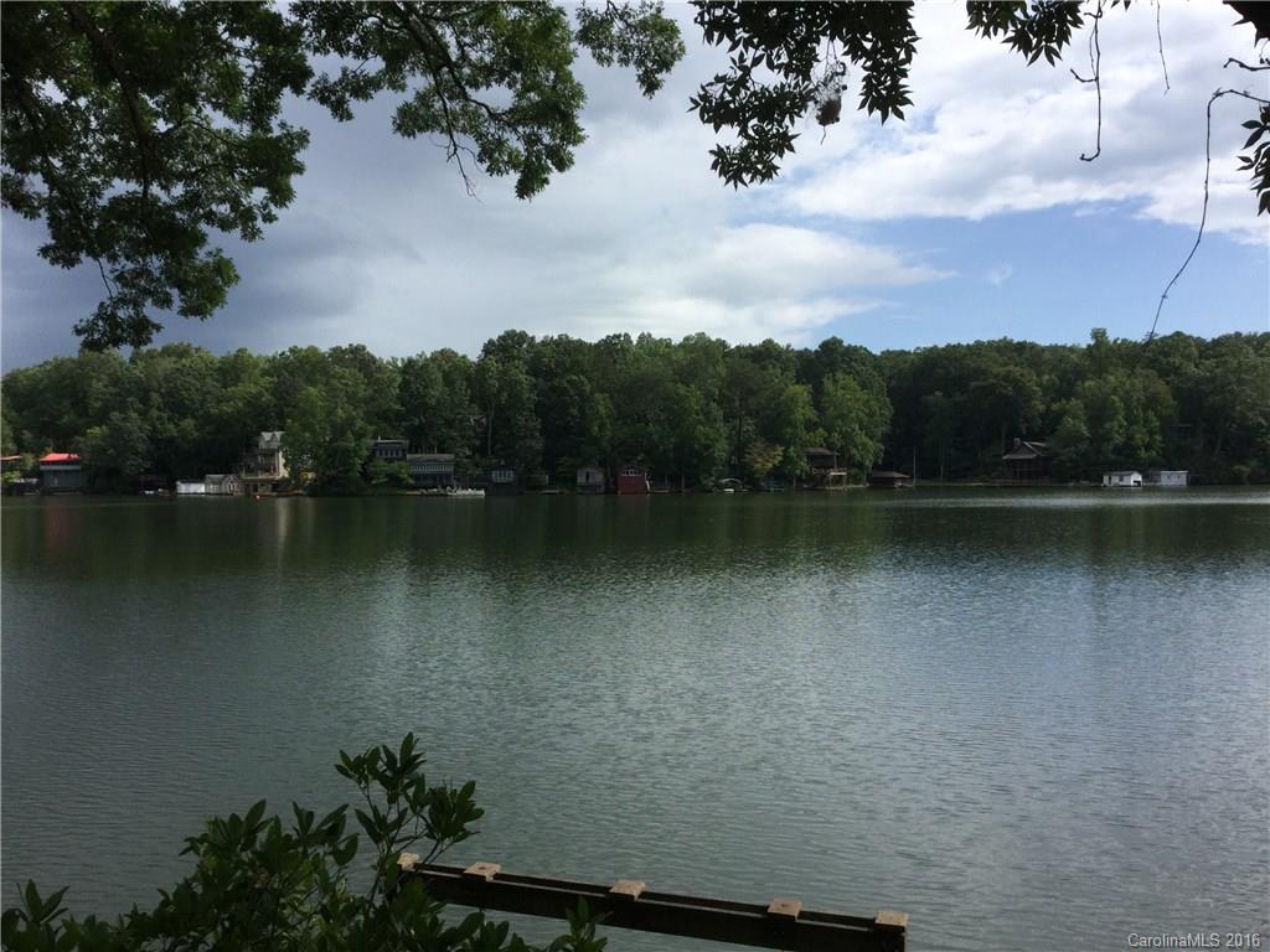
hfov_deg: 58.4
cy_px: 476
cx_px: 635
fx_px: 1137
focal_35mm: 31
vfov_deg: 45.4
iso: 25
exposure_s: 1/1988
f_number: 2.4
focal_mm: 3.3
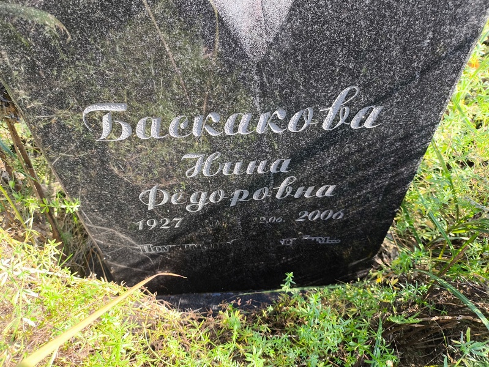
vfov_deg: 54.9
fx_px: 353
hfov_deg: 69.4
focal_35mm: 25
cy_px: 184
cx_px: 244
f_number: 1.7
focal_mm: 4.71
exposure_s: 1/154
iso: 50
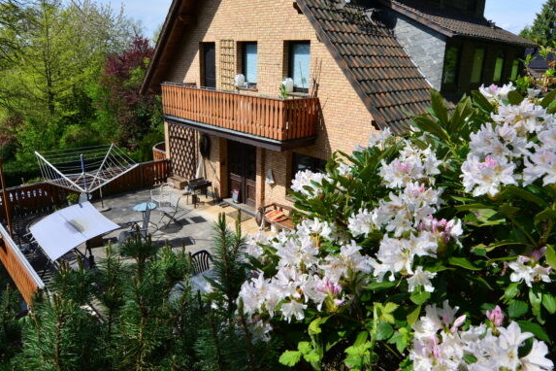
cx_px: 276
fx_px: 386
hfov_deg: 71.5
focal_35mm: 25
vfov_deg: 51.1
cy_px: 159
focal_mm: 14
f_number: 9
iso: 200
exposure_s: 1/320
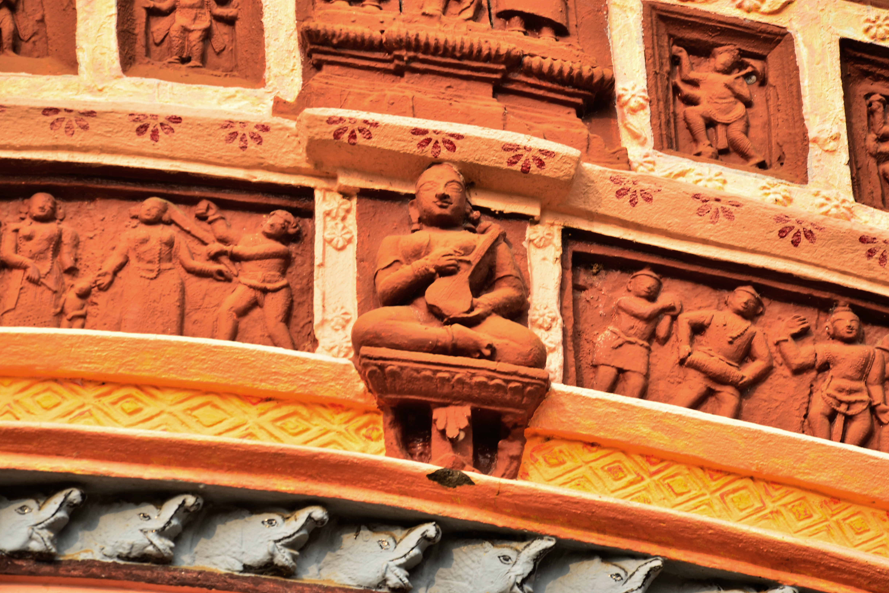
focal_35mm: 160
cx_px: 441
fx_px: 3939
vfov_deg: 8.6
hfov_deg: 12.9
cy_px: 296
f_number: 7.1
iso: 100
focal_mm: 105
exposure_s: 1/160
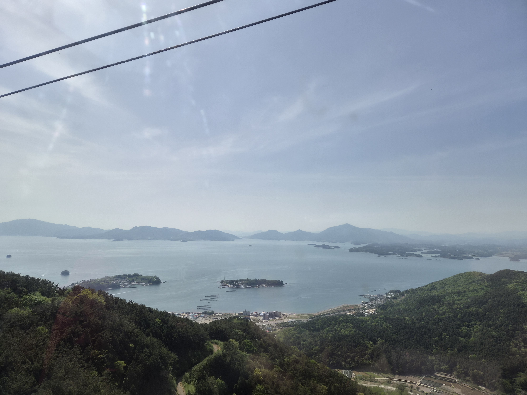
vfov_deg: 58.9
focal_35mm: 23
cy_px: 198
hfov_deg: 73.9
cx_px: 264
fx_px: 350
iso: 50
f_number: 1.8
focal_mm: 5.4
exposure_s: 1/3504
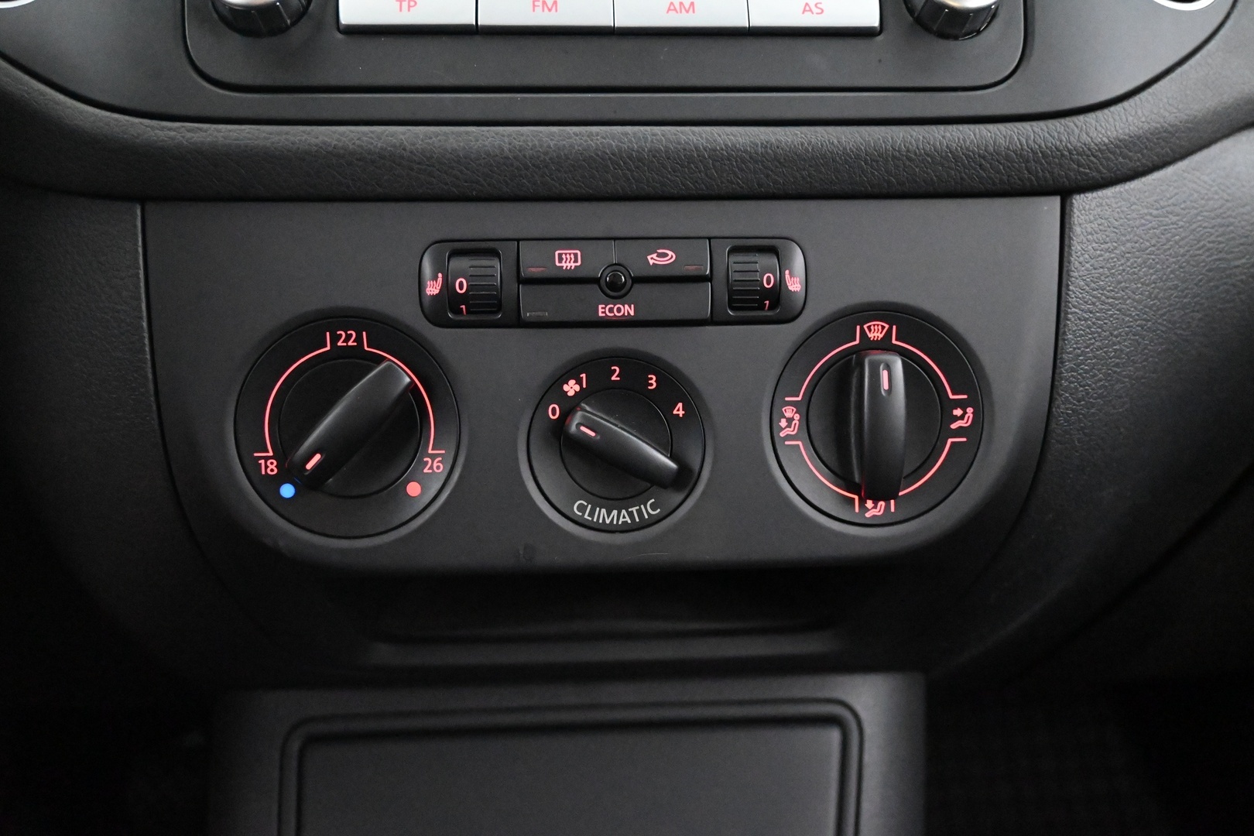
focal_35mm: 30
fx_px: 1045
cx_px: 627
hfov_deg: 61.9
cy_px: 418
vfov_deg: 43.6
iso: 14400
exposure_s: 1/30
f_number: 3.8
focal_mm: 20
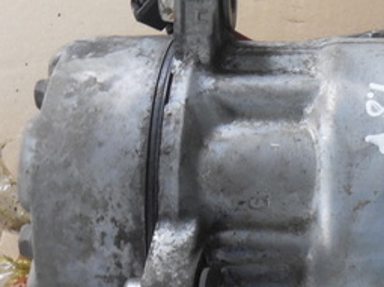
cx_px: 333
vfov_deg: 27.5
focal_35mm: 53
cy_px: 168
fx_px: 588
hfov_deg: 34.5
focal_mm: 5.3
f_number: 3.8
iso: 320
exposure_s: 1/30
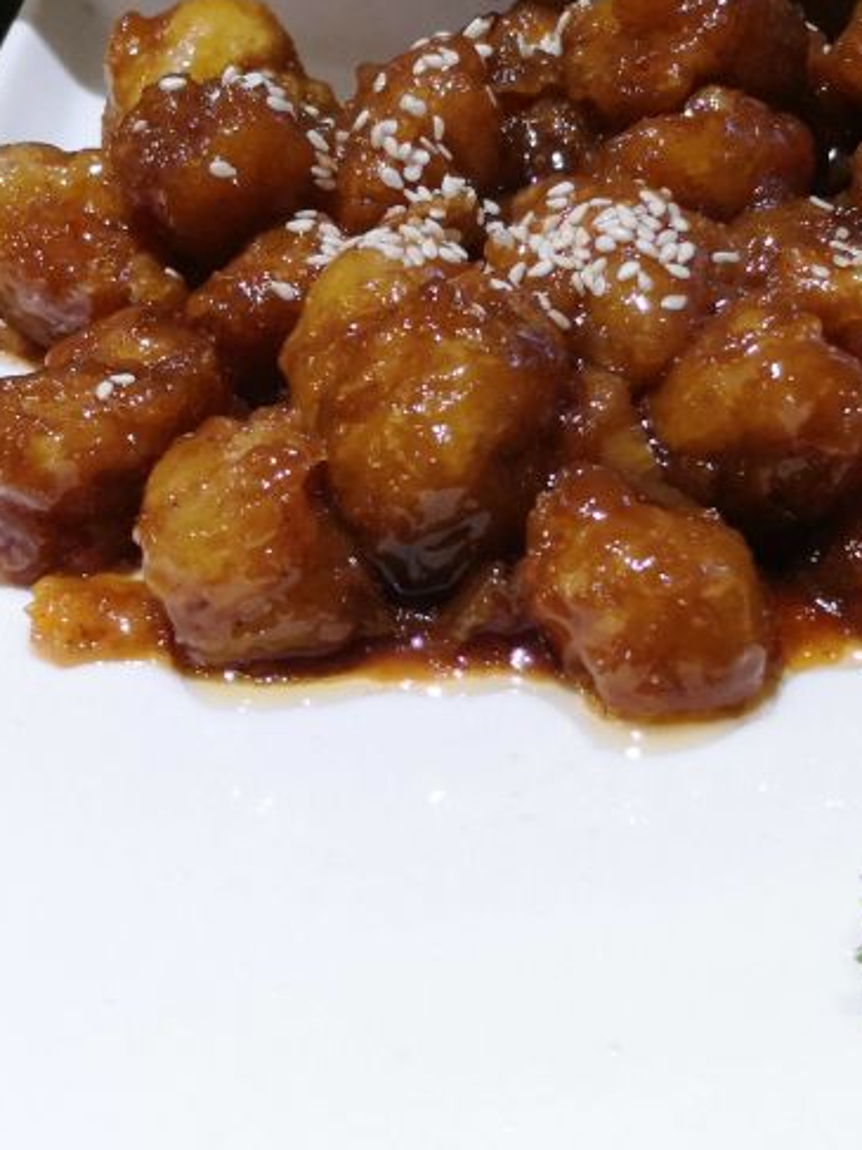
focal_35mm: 92
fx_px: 3056
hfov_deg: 16.0
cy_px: 579
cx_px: 570
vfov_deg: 21.3
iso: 160
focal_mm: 3.95
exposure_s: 1/33.3
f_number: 1.6
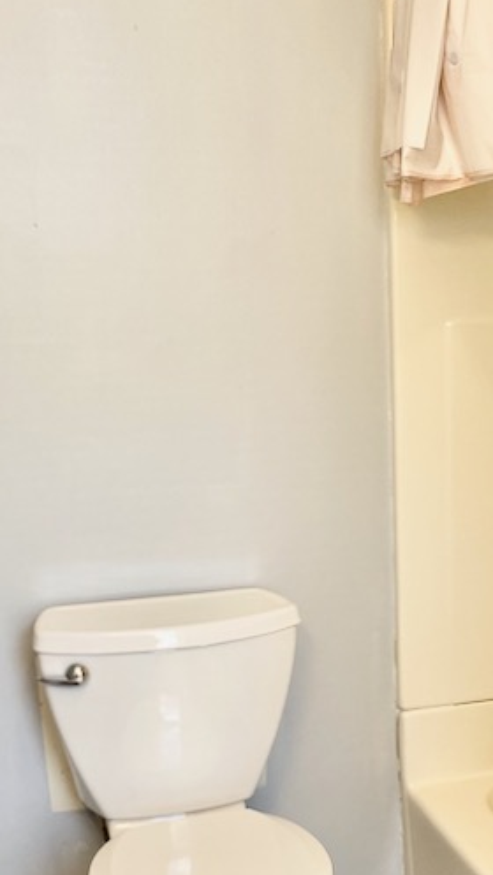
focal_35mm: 57
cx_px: 472
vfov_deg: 36.3
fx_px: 1323
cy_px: 557
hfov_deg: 20.5
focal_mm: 4.25
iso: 64
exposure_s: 1/60
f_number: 1.8
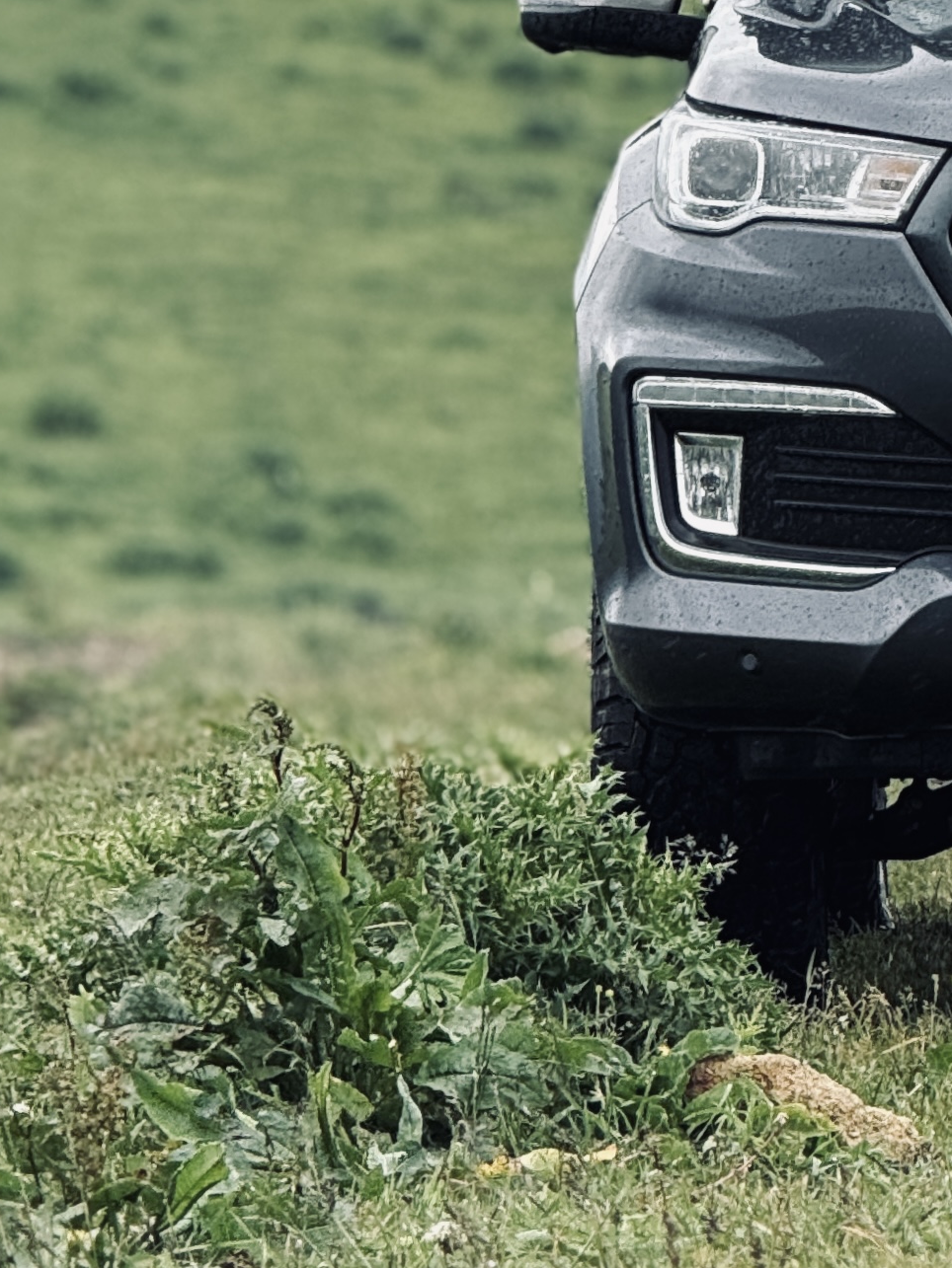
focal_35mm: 351
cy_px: -261
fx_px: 12869
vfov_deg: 5.6
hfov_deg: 4.2
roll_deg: -1.6
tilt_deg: -1.2
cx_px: 1379
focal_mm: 15.66
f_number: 2.8
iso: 64
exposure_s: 1/461
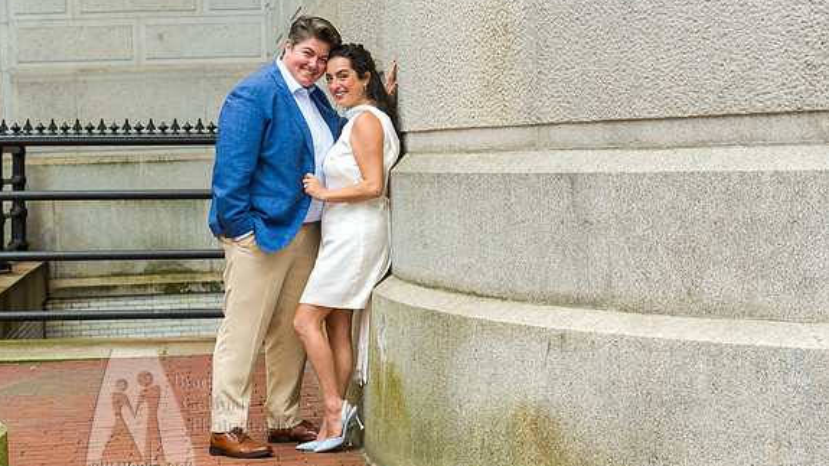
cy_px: 236
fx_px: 1626
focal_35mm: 74
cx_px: 414
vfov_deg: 16.3
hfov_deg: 28.6
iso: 800
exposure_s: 1/640
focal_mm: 70
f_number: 6.3
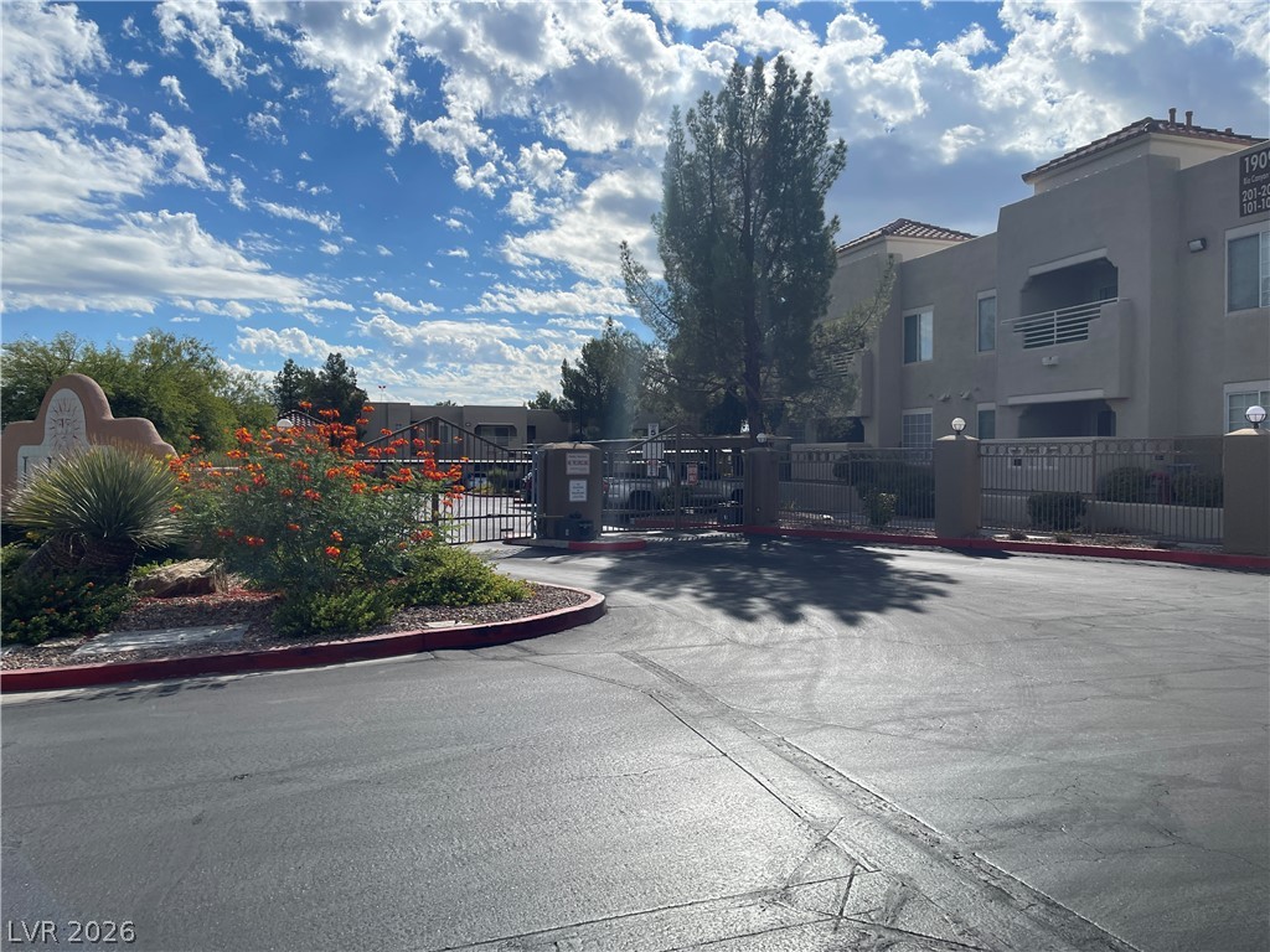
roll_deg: -0.1
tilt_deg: -1.9
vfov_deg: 54.9
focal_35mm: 25
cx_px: 635
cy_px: 476
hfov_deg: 69.4
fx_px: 917
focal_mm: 5.1
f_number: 1.6
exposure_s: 1/7937
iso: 32
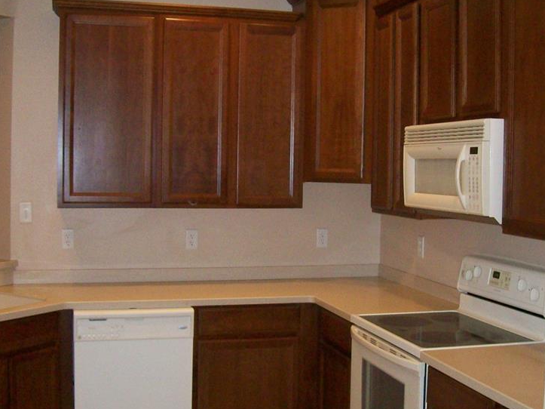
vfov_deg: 28.5
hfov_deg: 37.5
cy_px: 195
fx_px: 803
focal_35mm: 51
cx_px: 275
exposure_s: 1/64
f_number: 2.7
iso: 200
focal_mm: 6
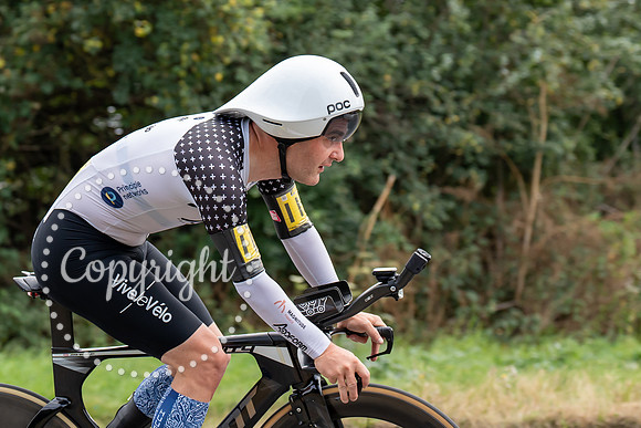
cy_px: 196
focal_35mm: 158
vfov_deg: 8.7
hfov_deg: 13.0
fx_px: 2809
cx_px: 141
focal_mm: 81
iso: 500
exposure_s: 1/1000
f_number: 4
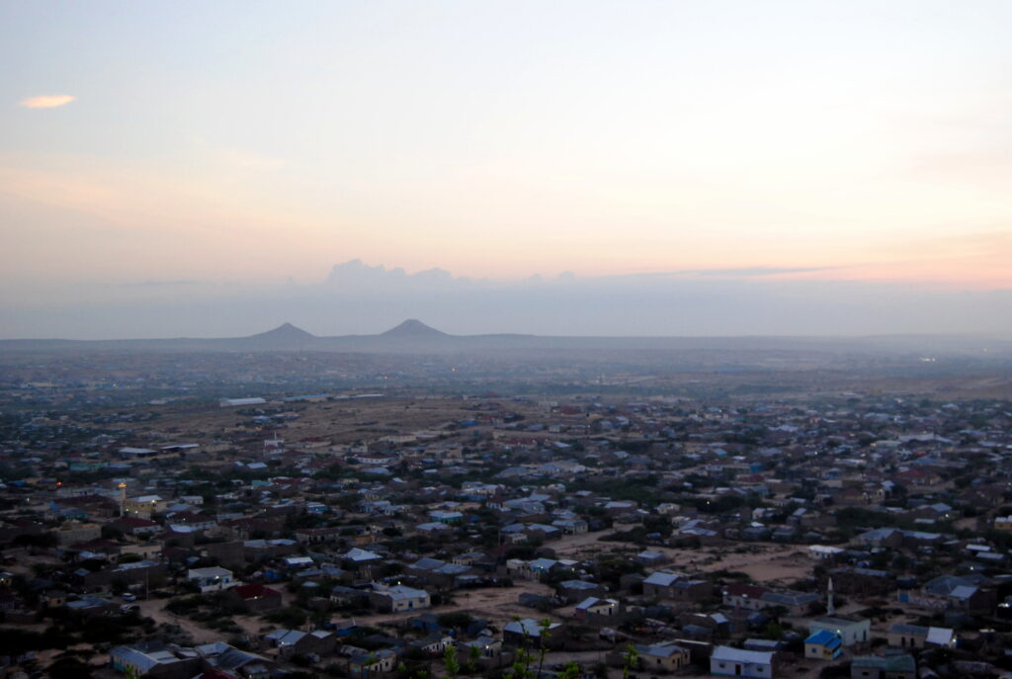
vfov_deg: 29.1
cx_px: 506
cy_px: 340
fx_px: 1310
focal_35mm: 46
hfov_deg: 42.3
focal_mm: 31
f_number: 4.2
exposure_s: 1/30
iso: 640
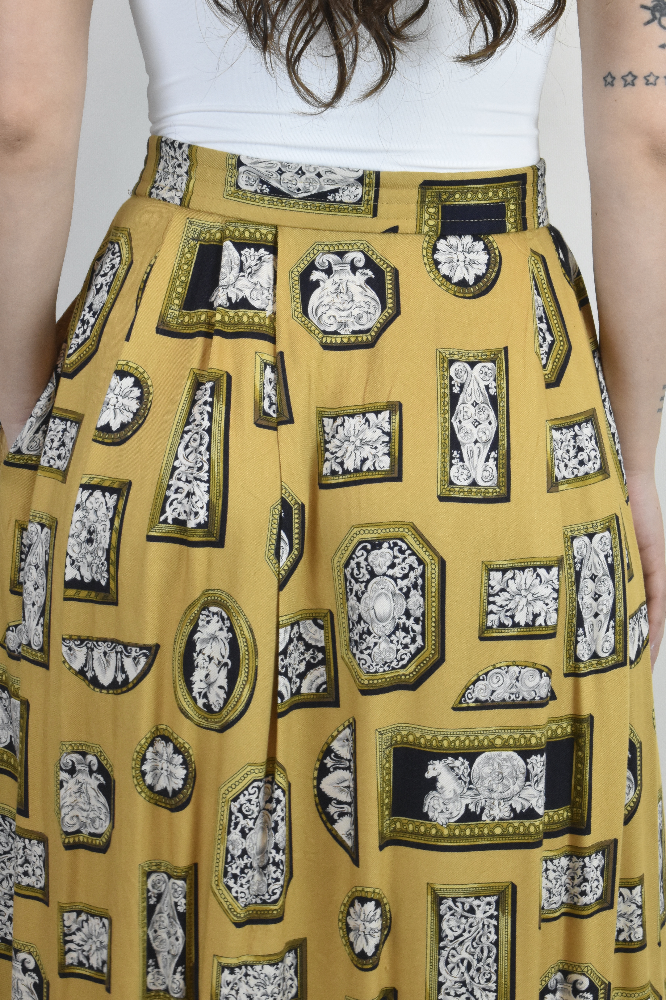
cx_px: 331
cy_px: 478
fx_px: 2624
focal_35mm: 95
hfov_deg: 14.5
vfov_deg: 21.6
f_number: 18
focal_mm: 55
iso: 1600
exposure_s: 1/30
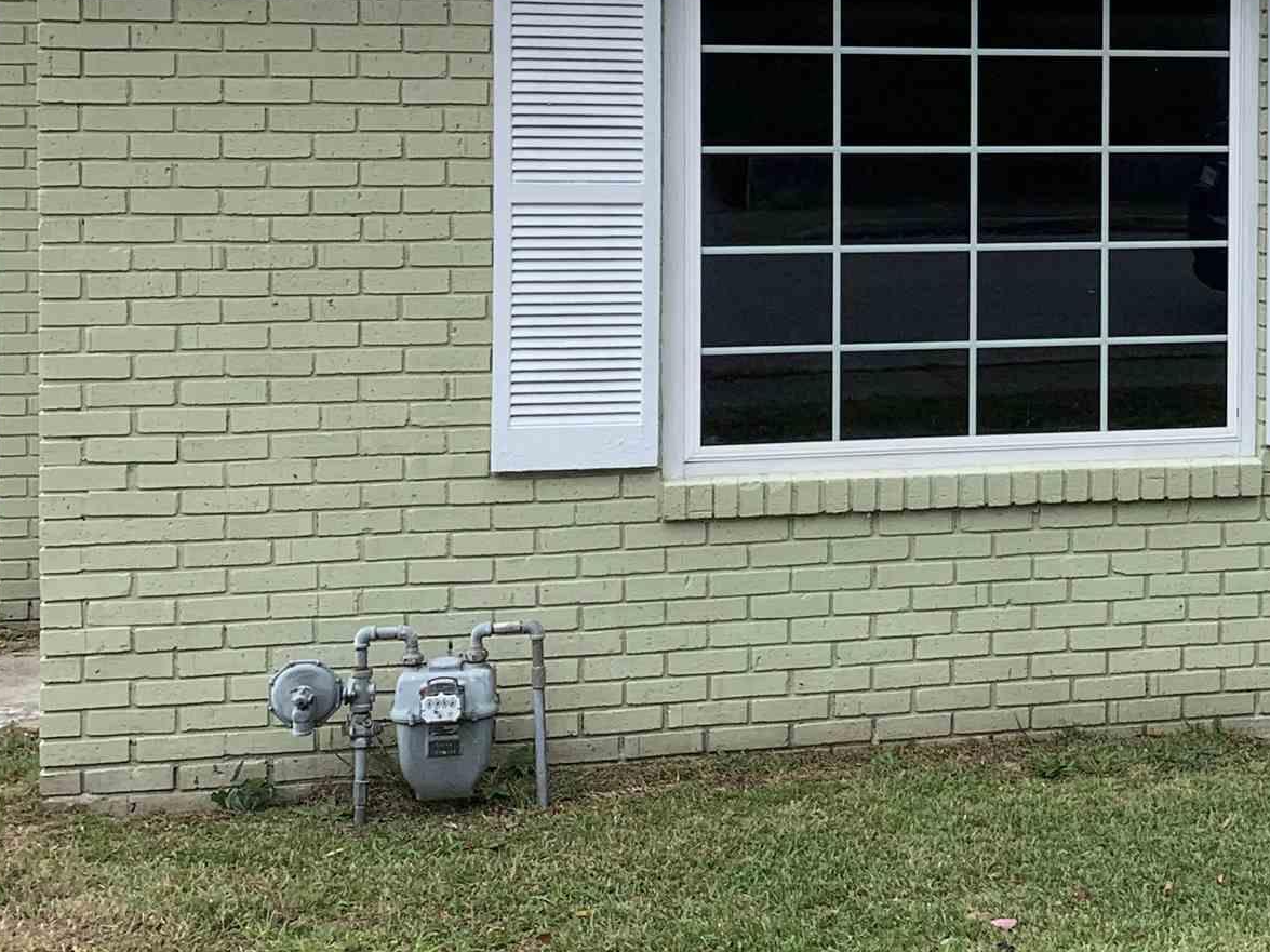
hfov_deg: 27.1
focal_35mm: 68
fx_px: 2495
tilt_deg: -0.8
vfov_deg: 21.4
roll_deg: -0.3
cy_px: 210
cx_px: 1251
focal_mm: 4.25
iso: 25
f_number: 1.8
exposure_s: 1/856
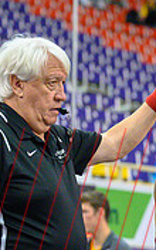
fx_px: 2789
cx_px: 194
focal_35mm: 410
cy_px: 200
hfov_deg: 3.2
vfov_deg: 5.1
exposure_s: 1/800
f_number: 3.2
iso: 5600
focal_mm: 84
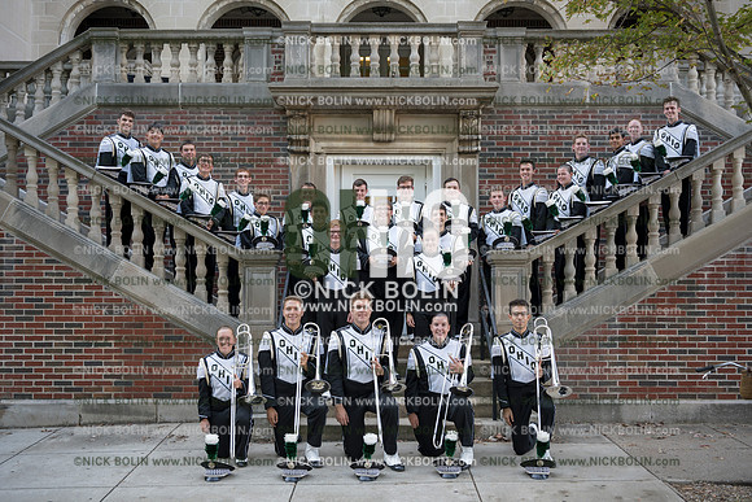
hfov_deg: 46.4
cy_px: 251
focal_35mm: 42
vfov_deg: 31.9
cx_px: 376
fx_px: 877
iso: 125
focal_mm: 42
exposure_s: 1/40
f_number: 4
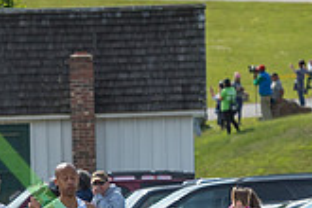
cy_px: 264
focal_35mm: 720
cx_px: -15
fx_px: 6240
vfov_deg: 1.9
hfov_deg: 2.9
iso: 200
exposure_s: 1/1600
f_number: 5.6
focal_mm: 150
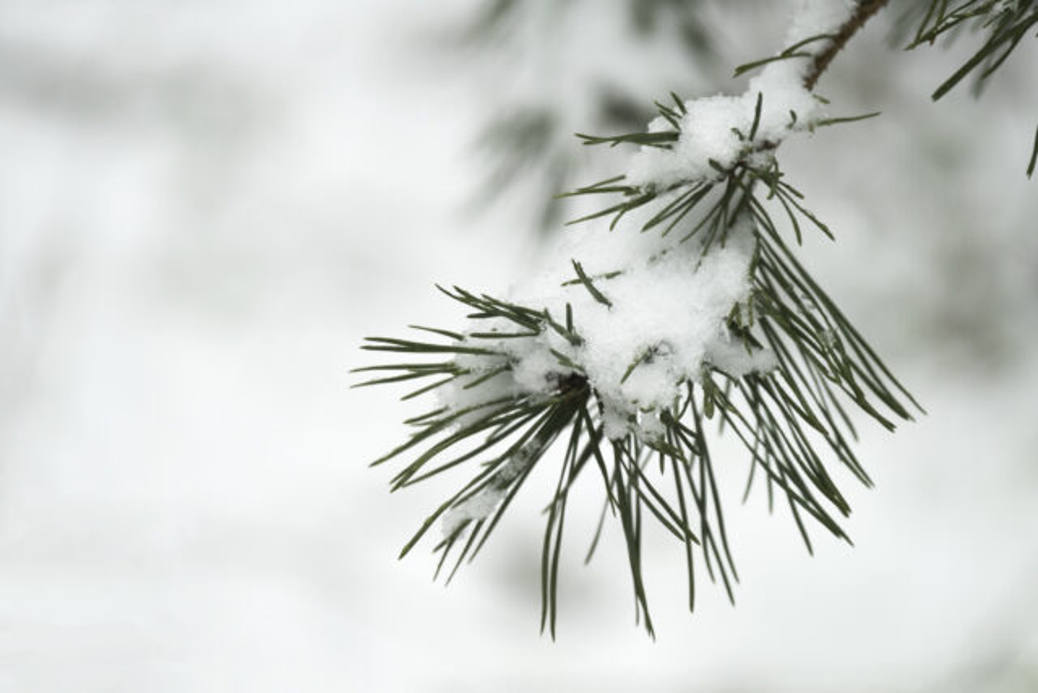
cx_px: 519
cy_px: 346
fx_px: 8478
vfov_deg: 4.7
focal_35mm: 294
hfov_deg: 7.0
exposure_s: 1/640
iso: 400
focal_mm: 196
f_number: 4
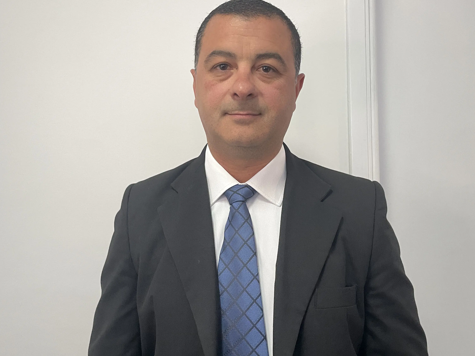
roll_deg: +2.3
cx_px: 239
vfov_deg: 40.7
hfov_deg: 52.6
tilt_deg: +0.6
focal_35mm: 35
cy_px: 165
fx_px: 480
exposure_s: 1/50
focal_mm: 4.2
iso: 250
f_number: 1.6
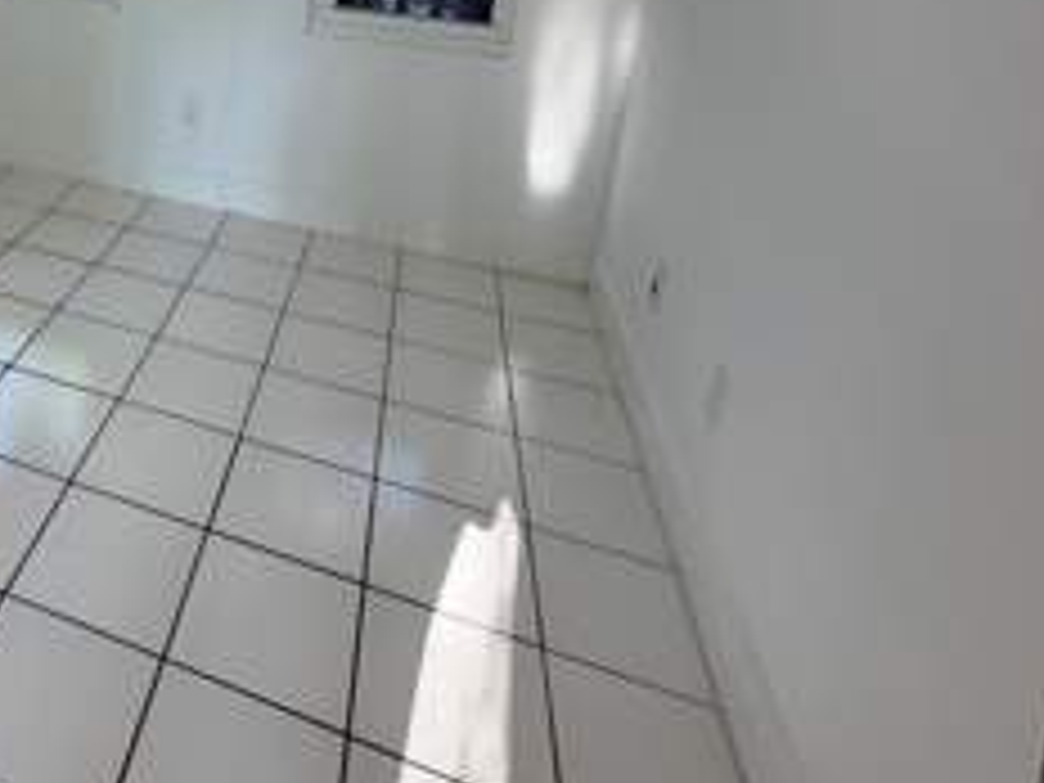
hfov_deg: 53.2
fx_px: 875
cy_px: 22
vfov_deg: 42.5
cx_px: 86
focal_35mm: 29
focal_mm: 2.22
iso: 125
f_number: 2.2
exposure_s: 1/120
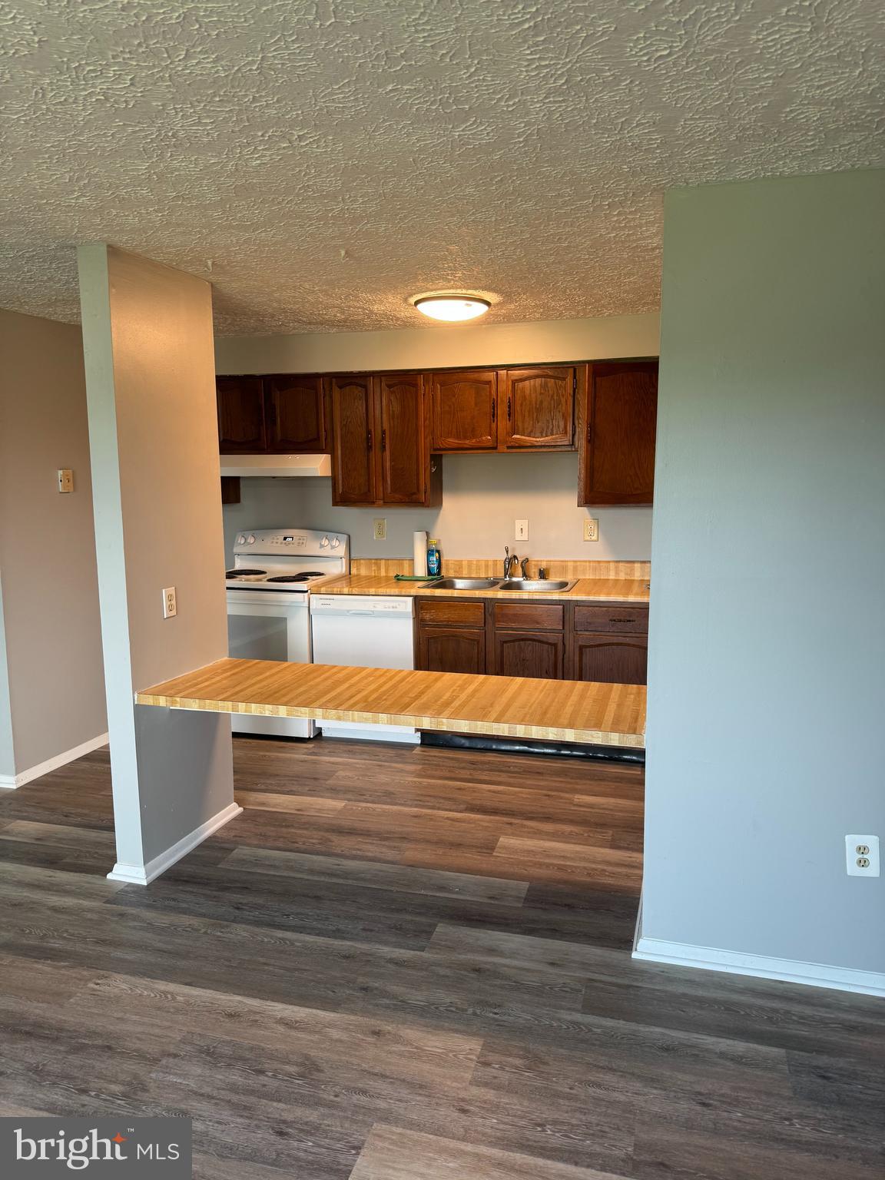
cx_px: 442
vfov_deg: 71.6
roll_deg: +0.1
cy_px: 590
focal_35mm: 24
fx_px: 818
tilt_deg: -7.4
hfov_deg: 56.8
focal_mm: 6.76
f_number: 1.78
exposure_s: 1/60
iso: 160
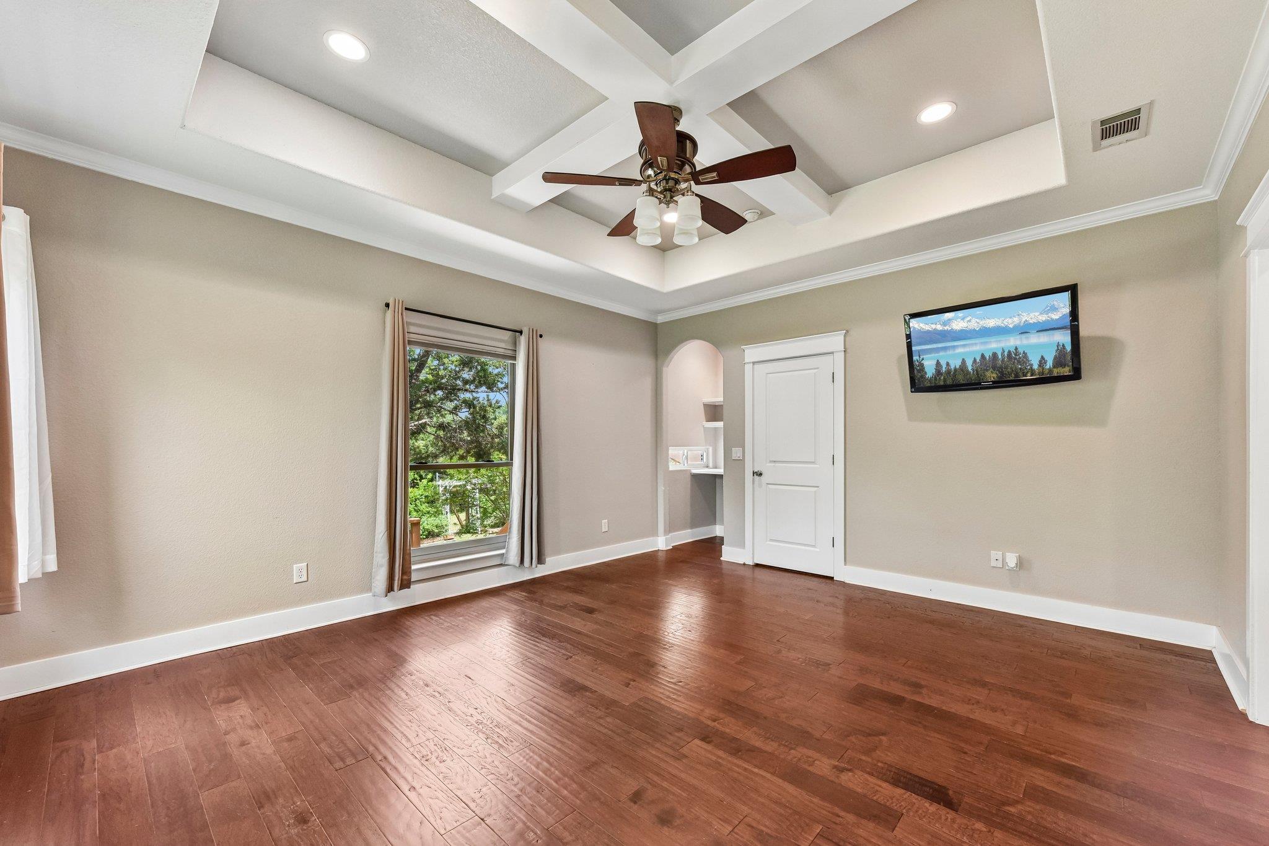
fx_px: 493
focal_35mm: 14
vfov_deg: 81.2
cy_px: 423
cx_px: 634
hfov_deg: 104.3
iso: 560
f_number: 8
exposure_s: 1/15
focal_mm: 14
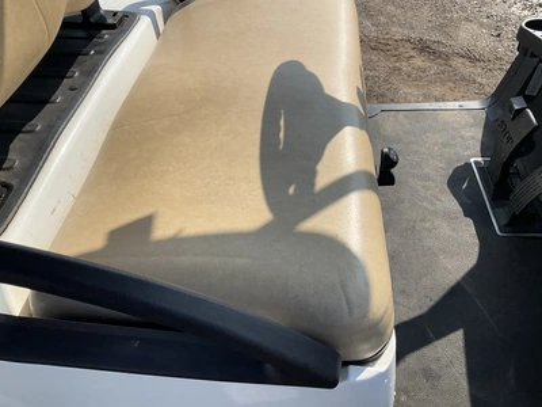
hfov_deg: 61.7
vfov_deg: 48.2
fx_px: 454
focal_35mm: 29
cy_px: 204
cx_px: 271
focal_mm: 3
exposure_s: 1/1912
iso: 25
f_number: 1.8
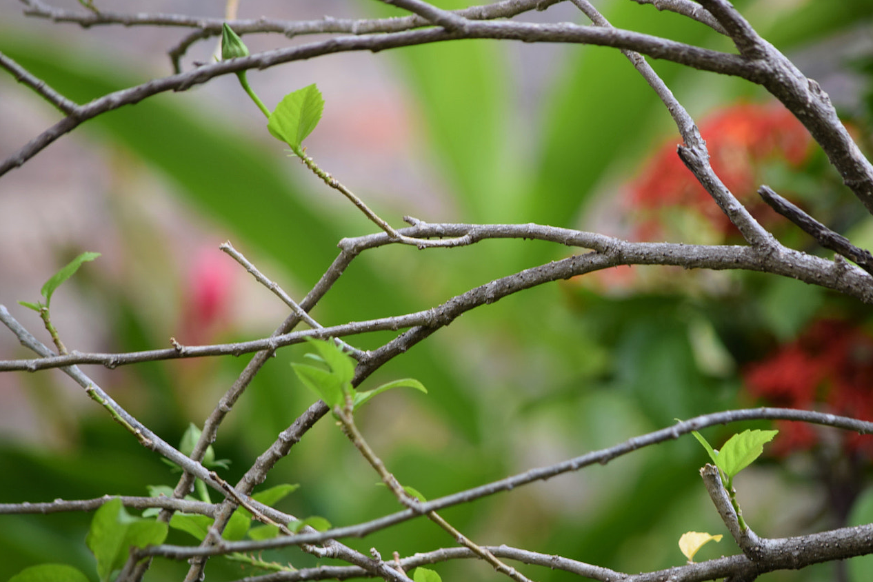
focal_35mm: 351
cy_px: 327
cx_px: 532
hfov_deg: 5.9
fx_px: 8502
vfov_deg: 3.9
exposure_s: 1/80
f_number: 5.6
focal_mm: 185
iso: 200
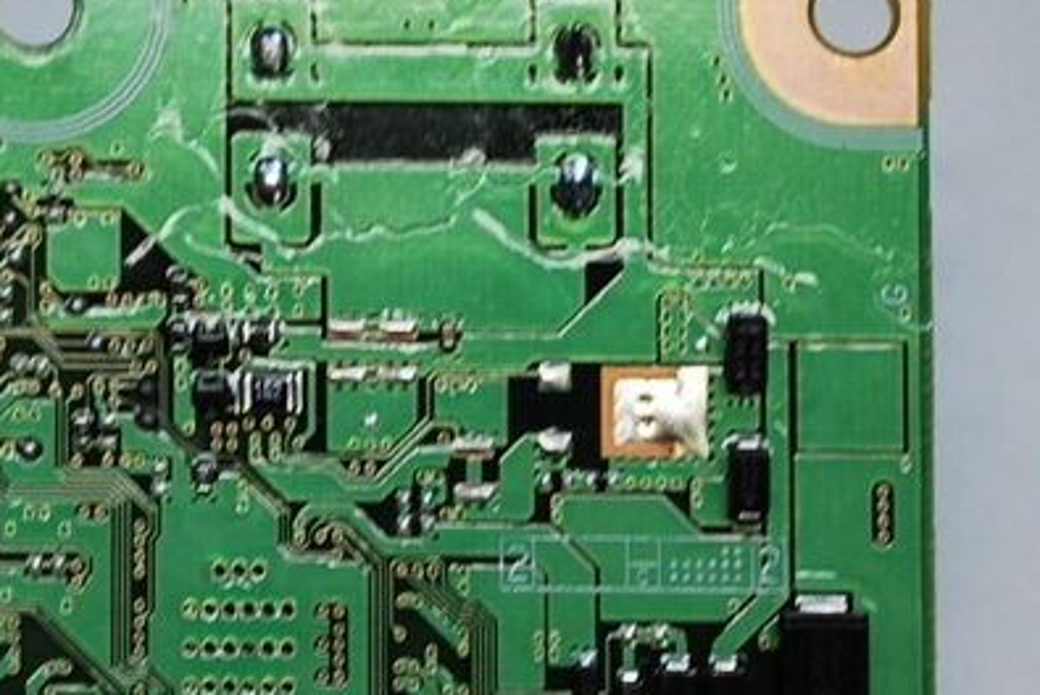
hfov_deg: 11.9
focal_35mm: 172
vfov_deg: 7.9
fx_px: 4980
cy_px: 744
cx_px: 212
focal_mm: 45
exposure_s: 1/13
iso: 100
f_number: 5.3
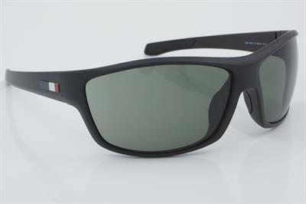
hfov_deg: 24.6
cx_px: 153
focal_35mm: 82
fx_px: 701
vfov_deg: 16.5
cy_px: 102
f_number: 32
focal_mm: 55
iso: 100
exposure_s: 1/4
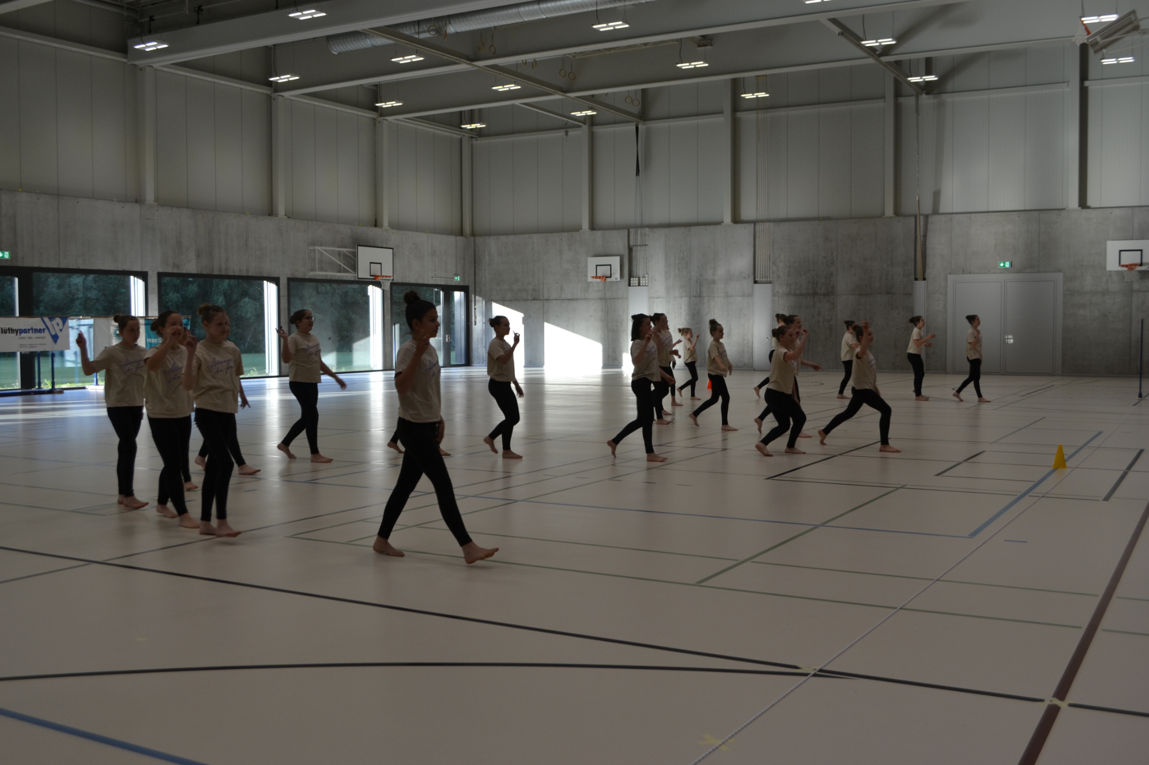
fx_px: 1181
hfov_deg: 51.9
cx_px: 575
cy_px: 389
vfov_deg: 35.9
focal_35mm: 37
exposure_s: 1/125
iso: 220
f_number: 5.6
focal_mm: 24
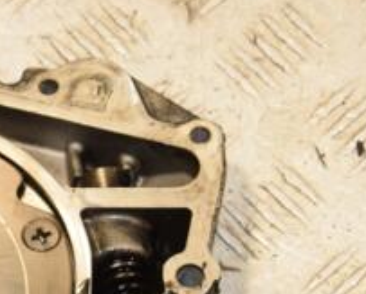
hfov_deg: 12.9
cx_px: -81
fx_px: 1577
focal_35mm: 145
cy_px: 265
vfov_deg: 10.6
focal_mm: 35
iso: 800
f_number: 8
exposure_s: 1/200
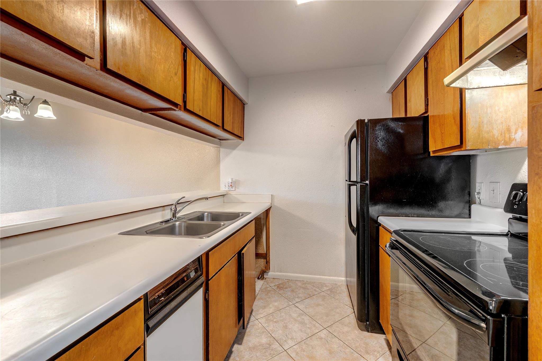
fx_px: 226
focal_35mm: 15
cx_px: 271
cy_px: 180
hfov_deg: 100.4
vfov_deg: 77.3
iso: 100
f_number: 10
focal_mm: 15
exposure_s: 1/2.5
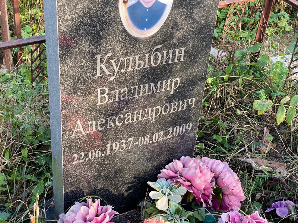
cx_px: 149
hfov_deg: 36.8
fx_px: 448
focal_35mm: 52
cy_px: 112
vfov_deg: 28.0
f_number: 2
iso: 32
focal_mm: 6
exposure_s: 1/122
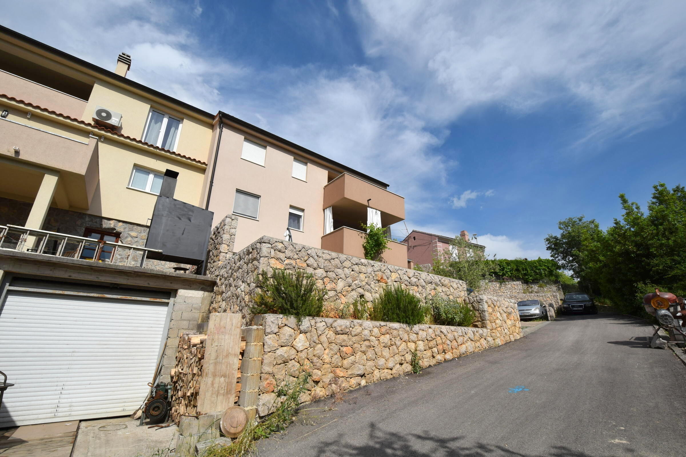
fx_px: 286
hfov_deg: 100.4
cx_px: 343
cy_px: 228
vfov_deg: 77.3
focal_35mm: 15
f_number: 11
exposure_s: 1/500
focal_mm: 10
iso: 200
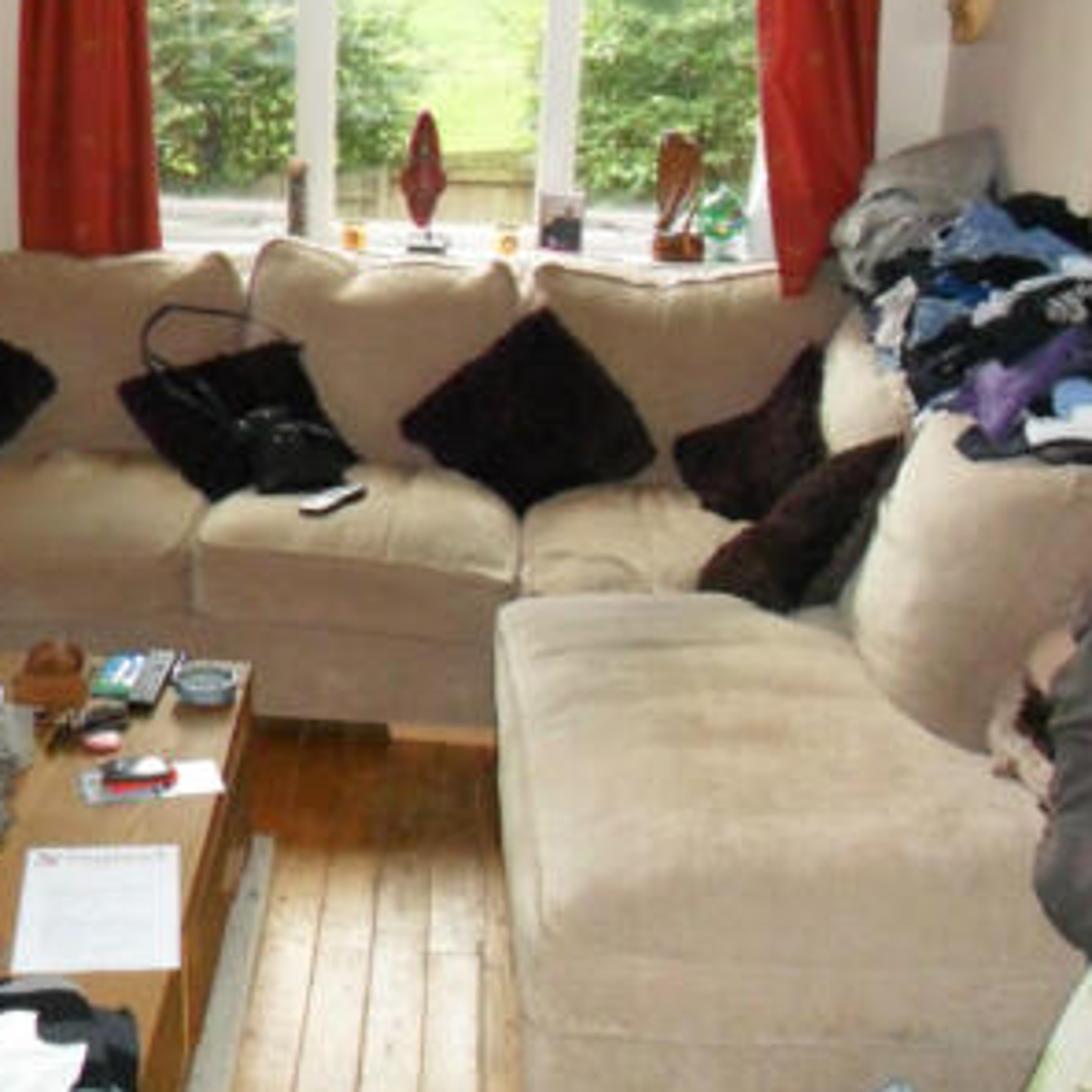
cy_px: 493
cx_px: 312
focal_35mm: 47
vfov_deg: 36.0
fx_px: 1677
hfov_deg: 35.5
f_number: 3.5
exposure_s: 1/45
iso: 400
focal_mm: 4.9
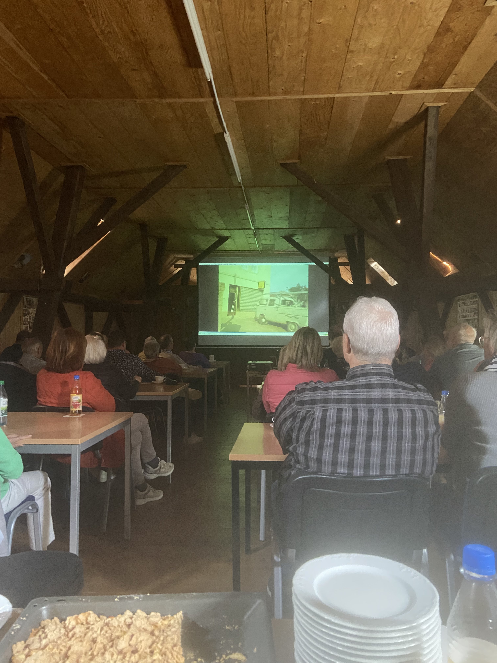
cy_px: 332
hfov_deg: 53.1
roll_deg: +0.1
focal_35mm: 26
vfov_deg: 67.3
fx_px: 498
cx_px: 248
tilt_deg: +1.0
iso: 800
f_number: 1.8
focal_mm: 4.25
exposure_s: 1/30
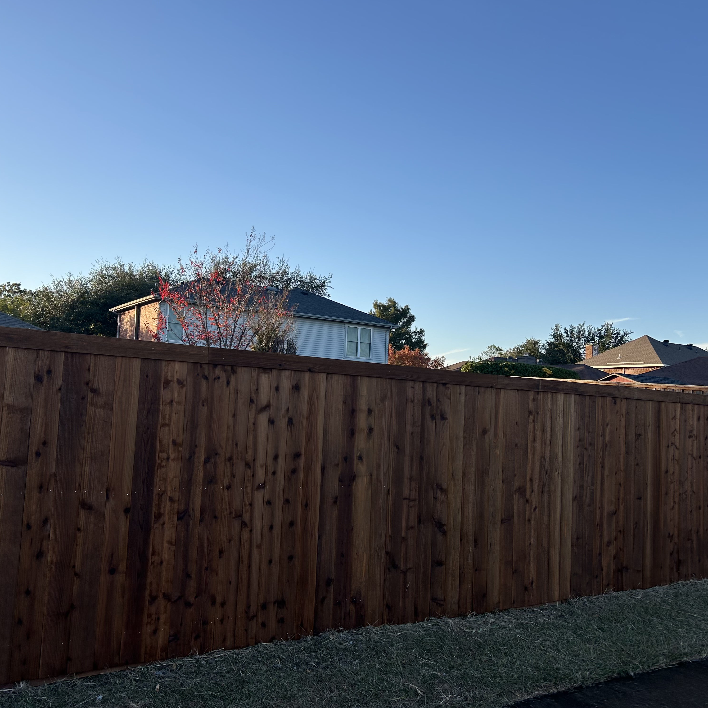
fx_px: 717
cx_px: 346
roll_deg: -2.4
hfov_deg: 52.5
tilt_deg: +4.2
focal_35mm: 31
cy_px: 351
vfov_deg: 52.5
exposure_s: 1/2083
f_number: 1.5
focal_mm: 5.7
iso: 50
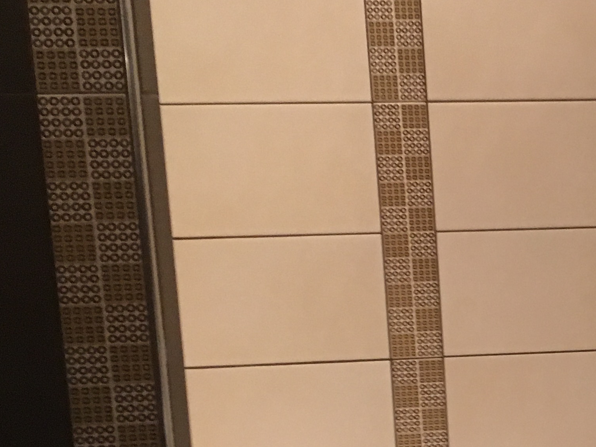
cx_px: 756
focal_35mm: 77
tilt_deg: -9.8
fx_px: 1326
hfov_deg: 22.8
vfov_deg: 18.9
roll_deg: +0.1
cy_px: 367
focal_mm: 4.15
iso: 200
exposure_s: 1/20
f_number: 2.2
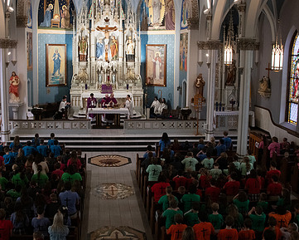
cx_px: 121
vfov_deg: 34.0
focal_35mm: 44
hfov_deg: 41.8
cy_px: 89
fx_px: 389
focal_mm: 28
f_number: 9
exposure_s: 1/100
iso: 4000
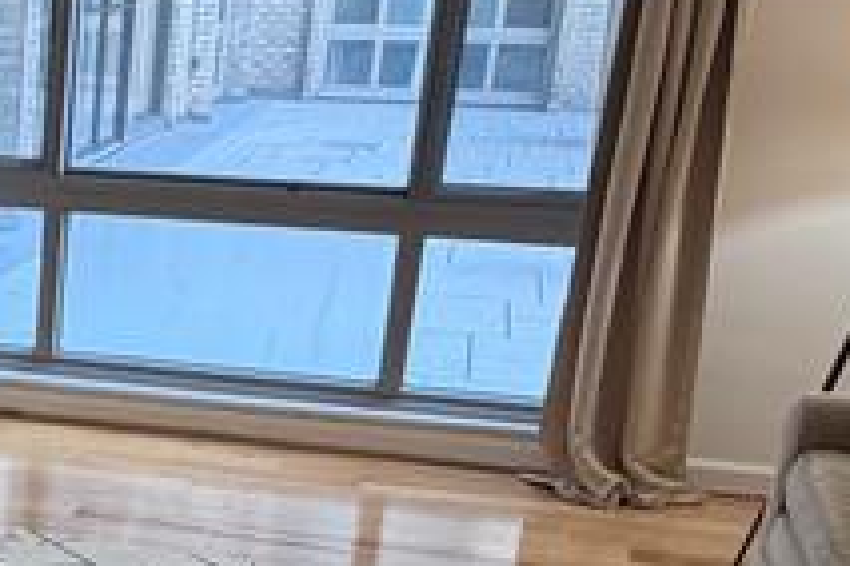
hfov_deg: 25.6
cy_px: 582
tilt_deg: -18.1
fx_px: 1653
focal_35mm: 70
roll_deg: +0.1
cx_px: -192
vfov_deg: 18.9
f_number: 2.2
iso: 250
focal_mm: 2.22
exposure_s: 1/120
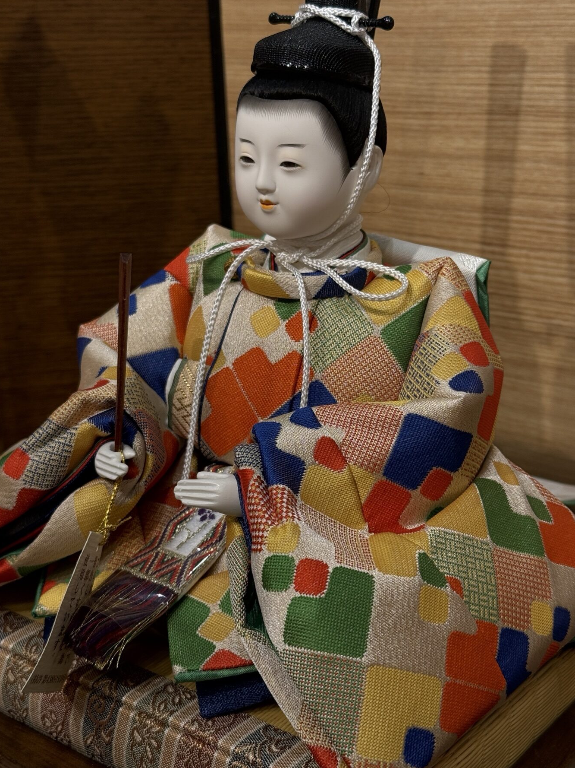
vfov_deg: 35.5
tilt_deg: -17.8
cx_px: 311
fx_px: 1196
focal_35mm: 54
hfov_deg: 27.0
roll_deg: +3.8
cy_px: 373
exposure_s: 1/122
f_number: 1.78
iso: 50
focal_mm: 6.76
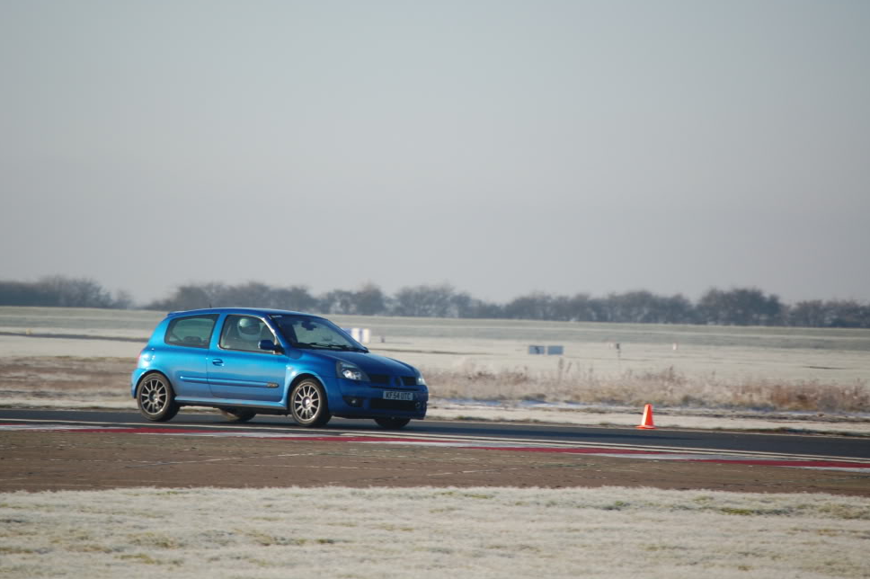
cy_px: 281
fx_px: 7655
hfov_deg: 6.5
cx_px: 428
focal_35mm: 317
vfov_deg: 4.3
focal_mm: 200
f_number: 5.6
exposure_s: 1/1250
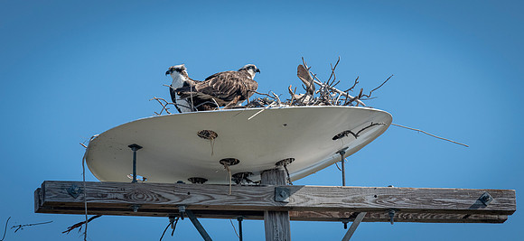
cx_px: 229
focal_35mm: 605
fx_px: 8072
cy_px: 102
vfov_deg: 1.7
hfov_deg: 3.7
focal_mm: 420
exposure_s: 1/2000
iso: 500
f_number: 8
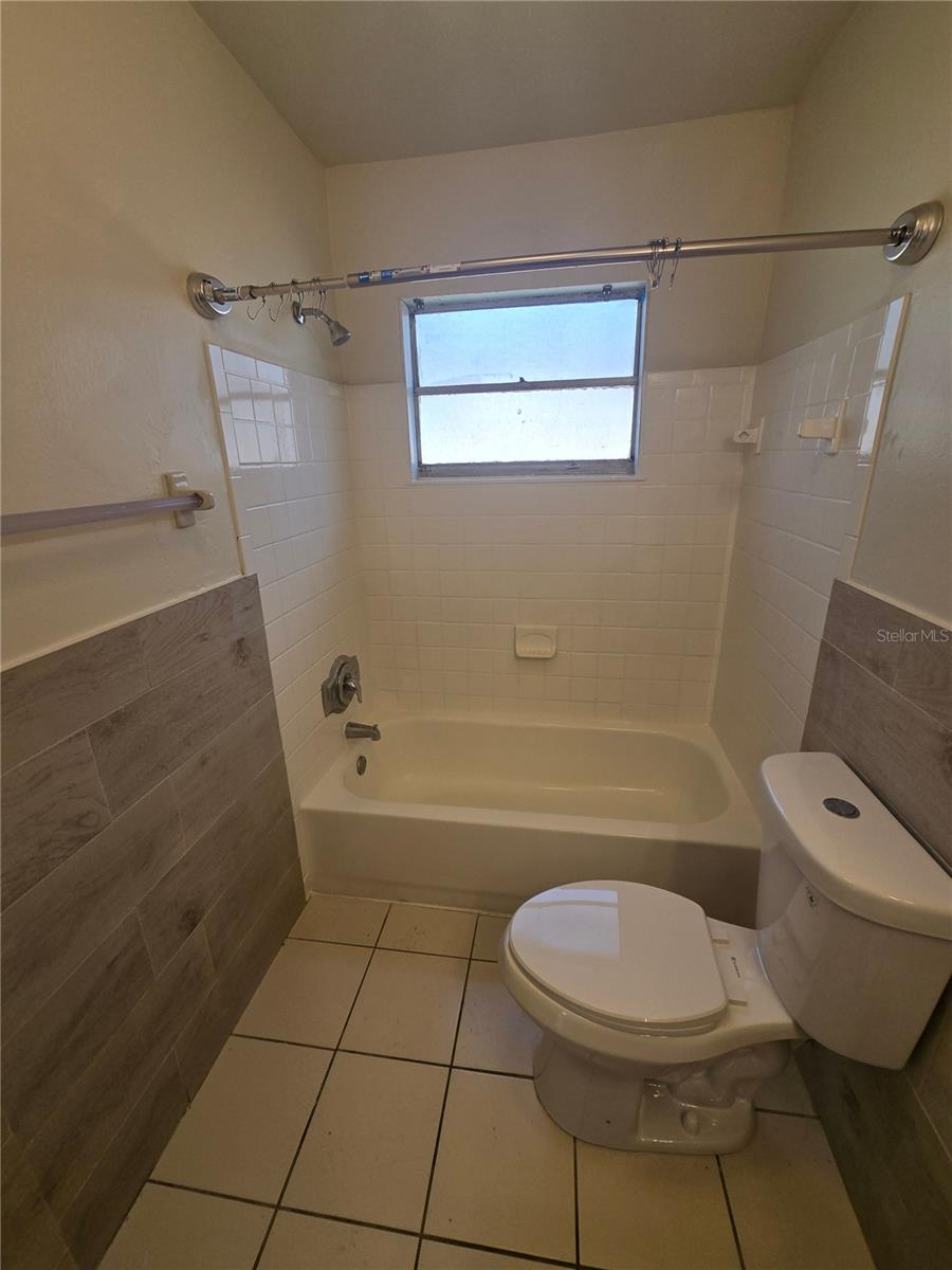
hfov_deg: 89.9
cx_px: 476
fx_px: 477
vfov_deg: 106.2
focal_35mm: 13
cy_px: 635
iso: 50
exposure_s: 1/182
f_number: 2.2
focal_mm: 2.2
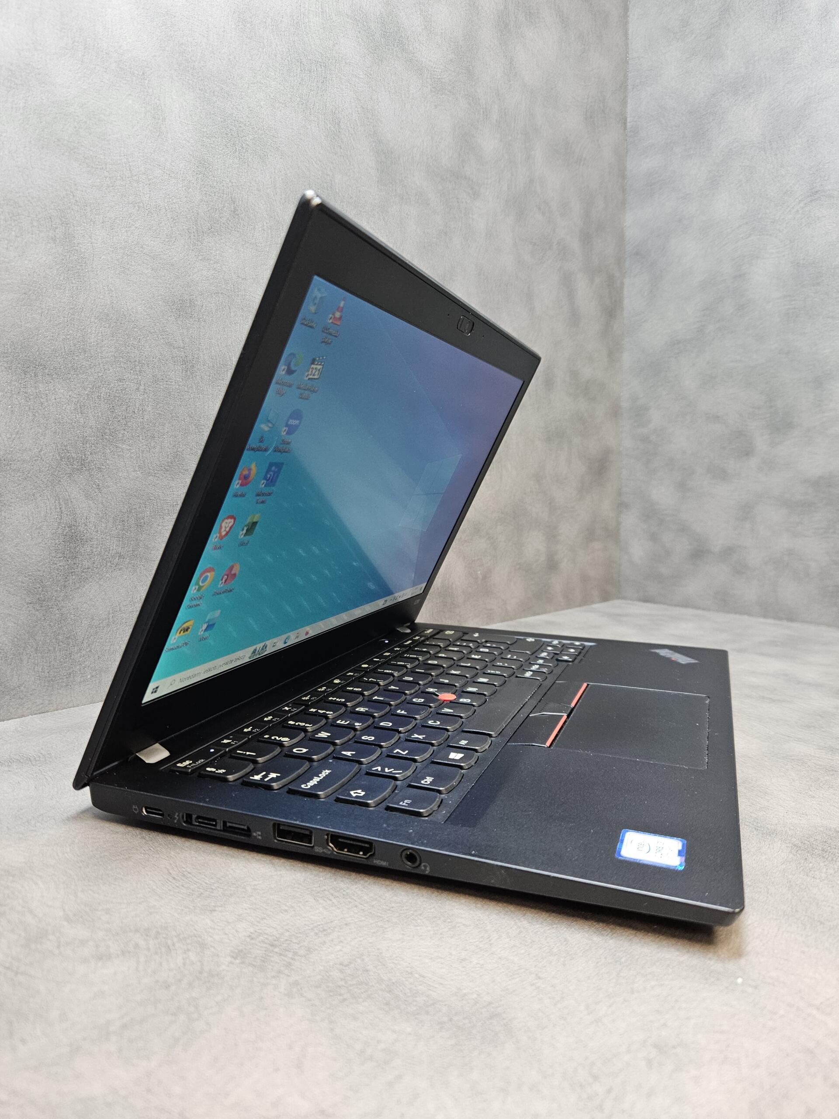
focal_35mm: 23
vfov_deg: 73.9
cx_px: 420
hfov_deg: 58.9
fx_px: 743
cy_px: 560
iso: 320
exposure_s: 1/100
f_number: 1.8
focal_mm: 5.4
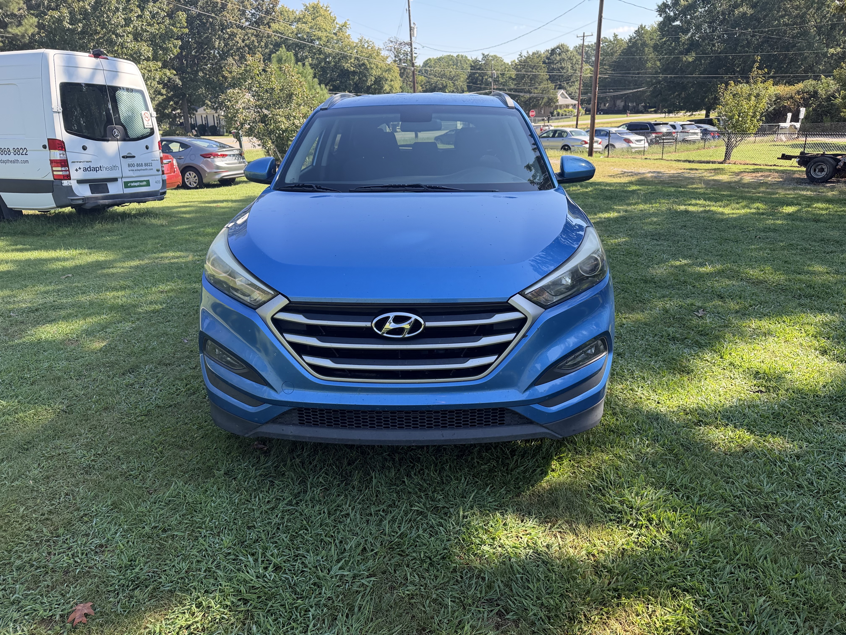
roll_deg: +0.2
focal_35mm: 24
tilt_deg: -15.2
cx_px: 423
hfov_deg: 71.6
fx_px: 587
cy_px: 318
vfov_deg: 56.8
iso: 100
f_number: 1.78
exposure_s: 1/992
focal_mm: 6.76
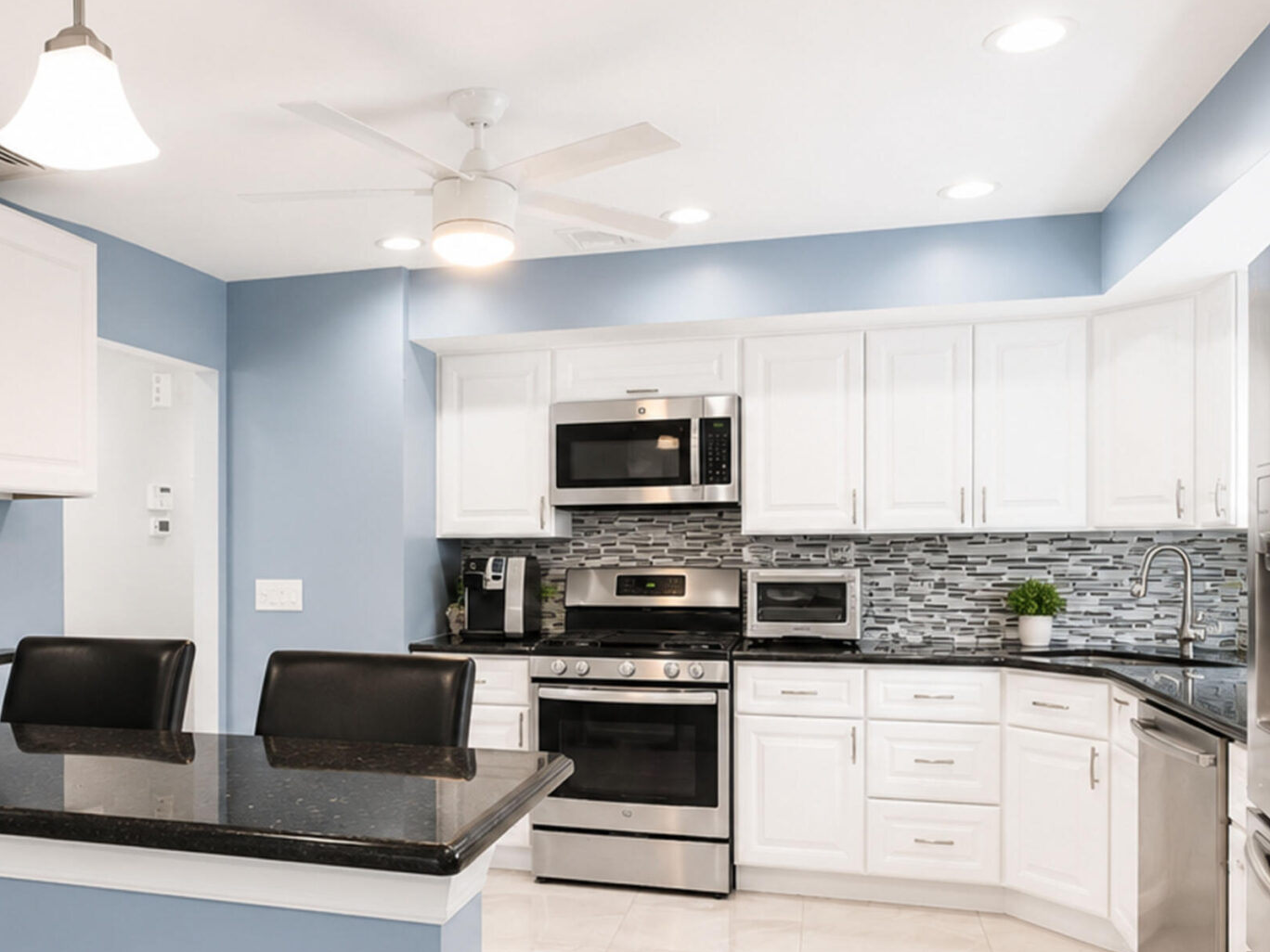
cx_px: 475
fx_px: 991
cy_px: 567
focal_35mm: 27
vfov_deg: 51.0
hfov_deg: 64.4
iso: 2000
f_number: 7.1
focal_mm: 10
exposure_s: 1/80
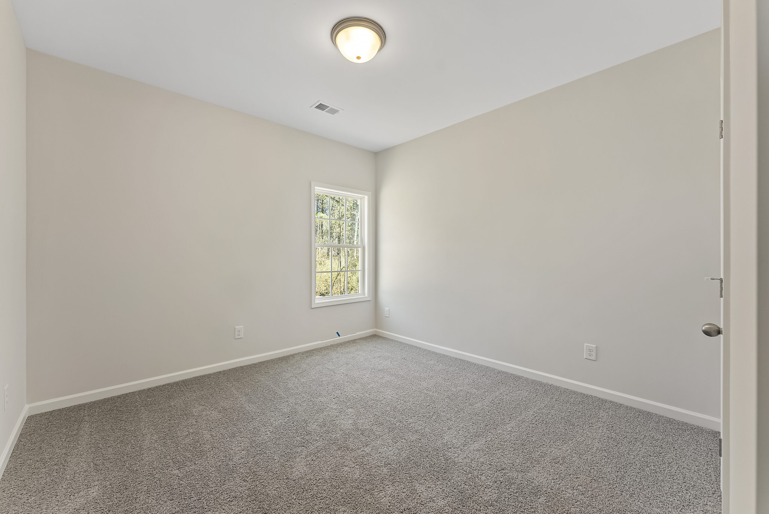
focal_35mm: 14
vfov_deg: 81.3
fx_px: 299
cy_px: 257
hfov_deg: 104.2
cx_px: 384
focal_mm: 14
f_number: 7.1
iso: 400
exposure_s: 1/15
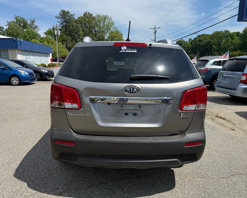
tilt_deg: -11.8
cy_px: 101
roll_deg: +0.0
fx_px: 190
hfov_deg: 66.0
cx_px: 119
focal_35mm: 26
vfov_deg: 54.9
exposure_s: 1/4975
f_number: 1.78
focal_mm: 6.76
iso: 80
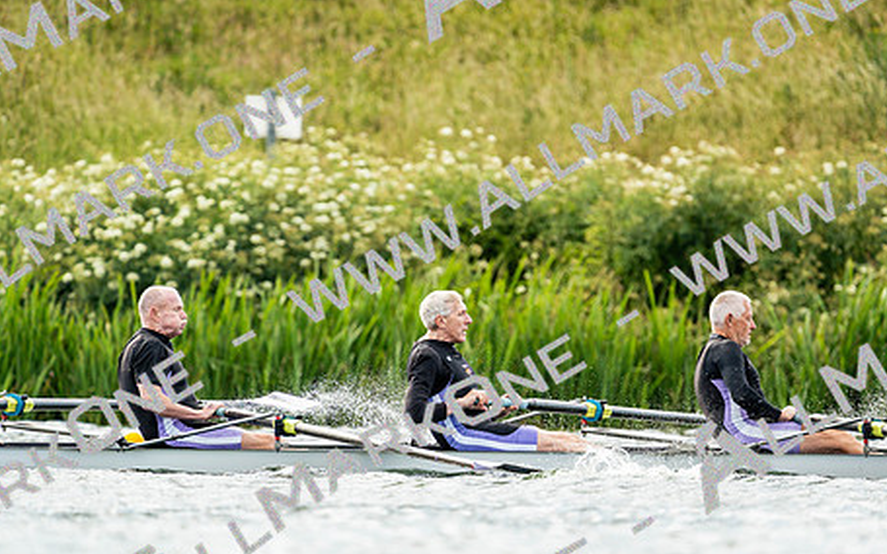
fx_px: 18848
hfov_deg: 2.7
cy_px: 329
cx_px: 528
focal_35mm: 780
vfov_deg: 1.7
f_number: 6.3
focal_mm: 600
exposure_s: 1/2000
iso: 800
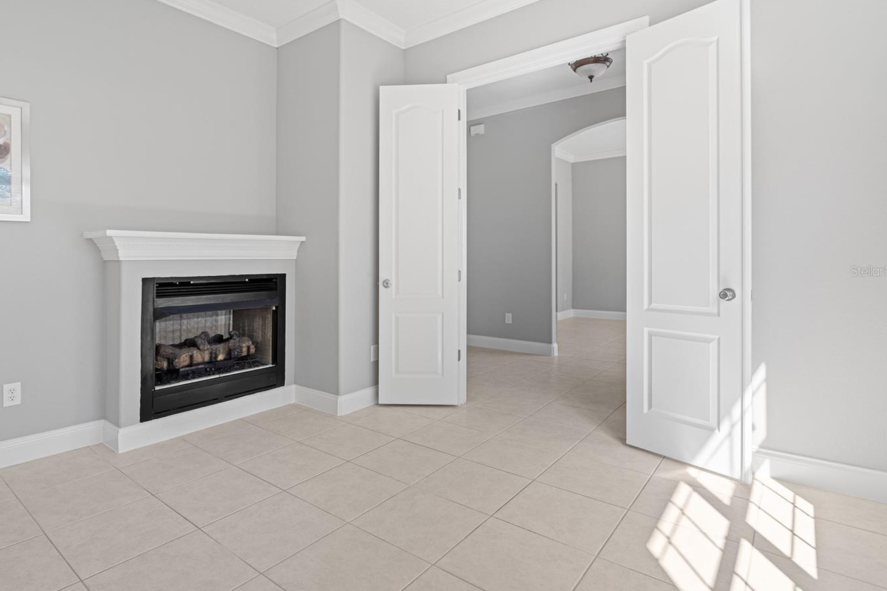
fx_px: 468
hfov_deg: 86.4
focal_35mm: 19
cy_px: 270
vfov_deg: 64.4
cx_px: 383
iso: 400
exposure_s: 1/320
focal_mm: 16
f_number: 8
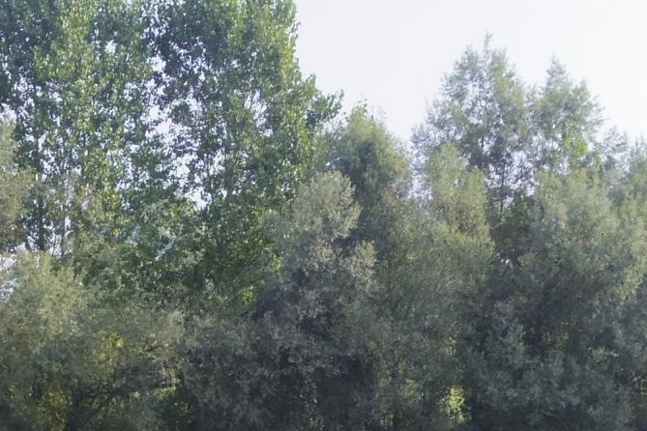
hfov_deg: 20.7
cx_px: 106
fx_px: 1743
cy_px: 541
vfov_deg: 13.6
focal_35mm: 97
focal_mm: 7.1
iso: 250
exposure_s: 1/800
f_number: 4
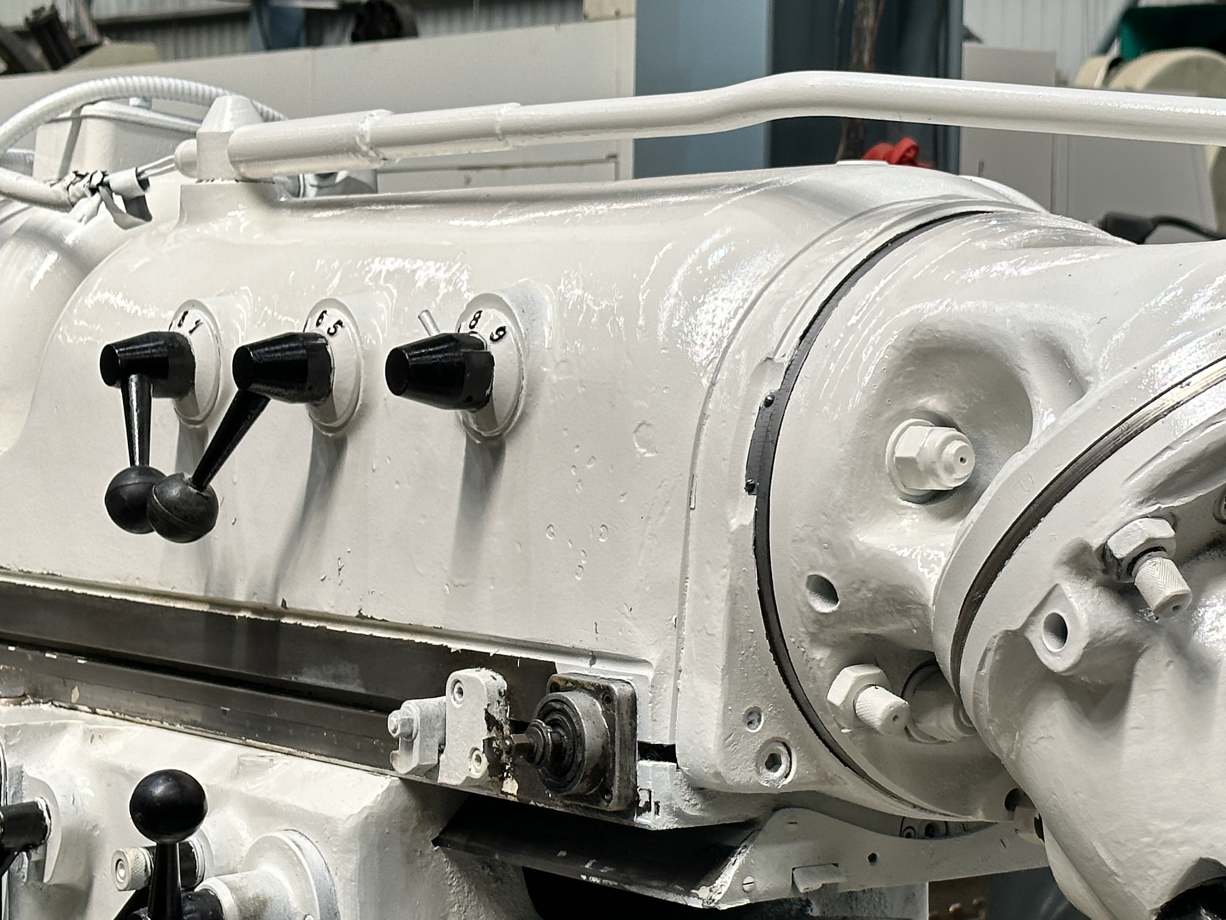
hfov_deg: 21.7
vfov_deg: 16.4
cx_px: 758
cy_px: 573
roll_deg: -0.8
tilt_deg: -6.0
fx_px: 3188
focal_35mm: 90
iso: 50
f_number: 1.78
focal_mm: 6.86
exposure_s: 1/121
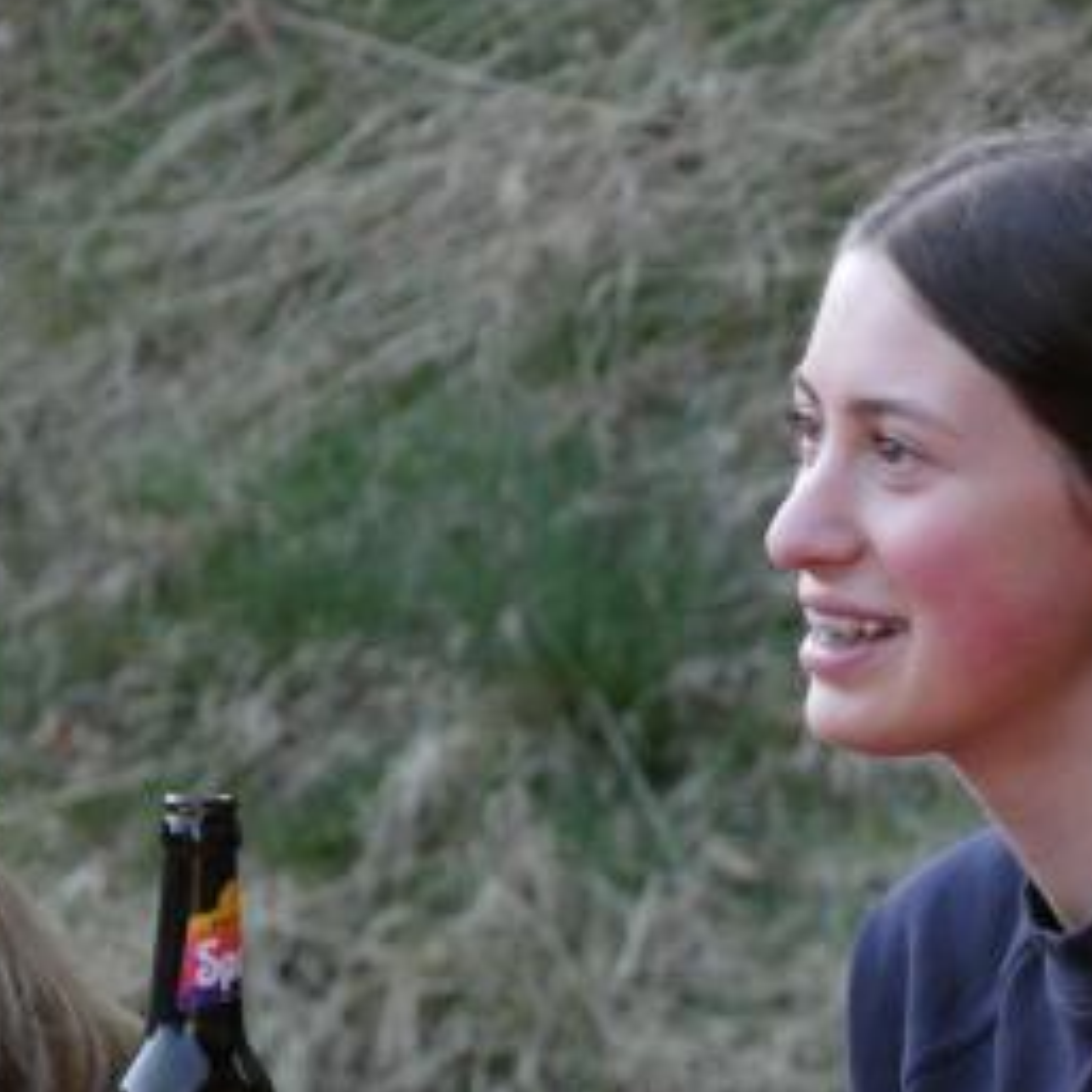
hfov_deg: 2.1
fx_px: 30515
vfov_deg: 2.1
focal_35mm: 855
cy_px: 459
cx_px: 650
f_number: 5.6
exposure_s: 1/100
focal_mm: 111.5
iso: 500
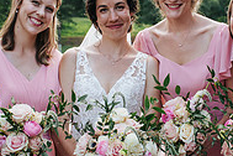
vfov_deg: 11.0
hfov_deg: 16.4
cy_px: 95
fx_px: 809
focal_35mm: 125
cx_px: 152
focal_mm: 35
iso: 400
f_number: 3.2
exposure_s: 1/1000
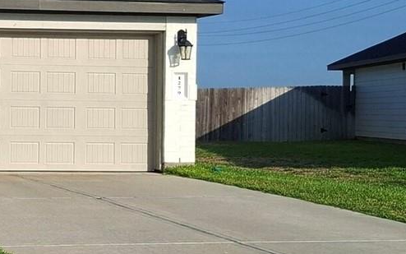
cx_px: -108
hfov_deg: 19.2
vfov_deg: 13.0
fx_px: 1118
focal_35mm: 101
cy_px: 118
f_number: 1.8
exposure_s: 1/1504
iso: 50
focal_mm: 5.54
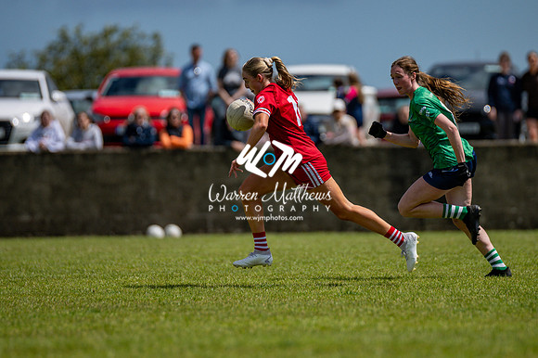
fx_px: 6721
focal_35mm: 450
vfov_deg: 3.1
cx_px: 269
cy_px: 179
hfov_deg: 4.6
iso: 140
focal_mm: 300
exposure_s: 1/6400
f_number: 2.8
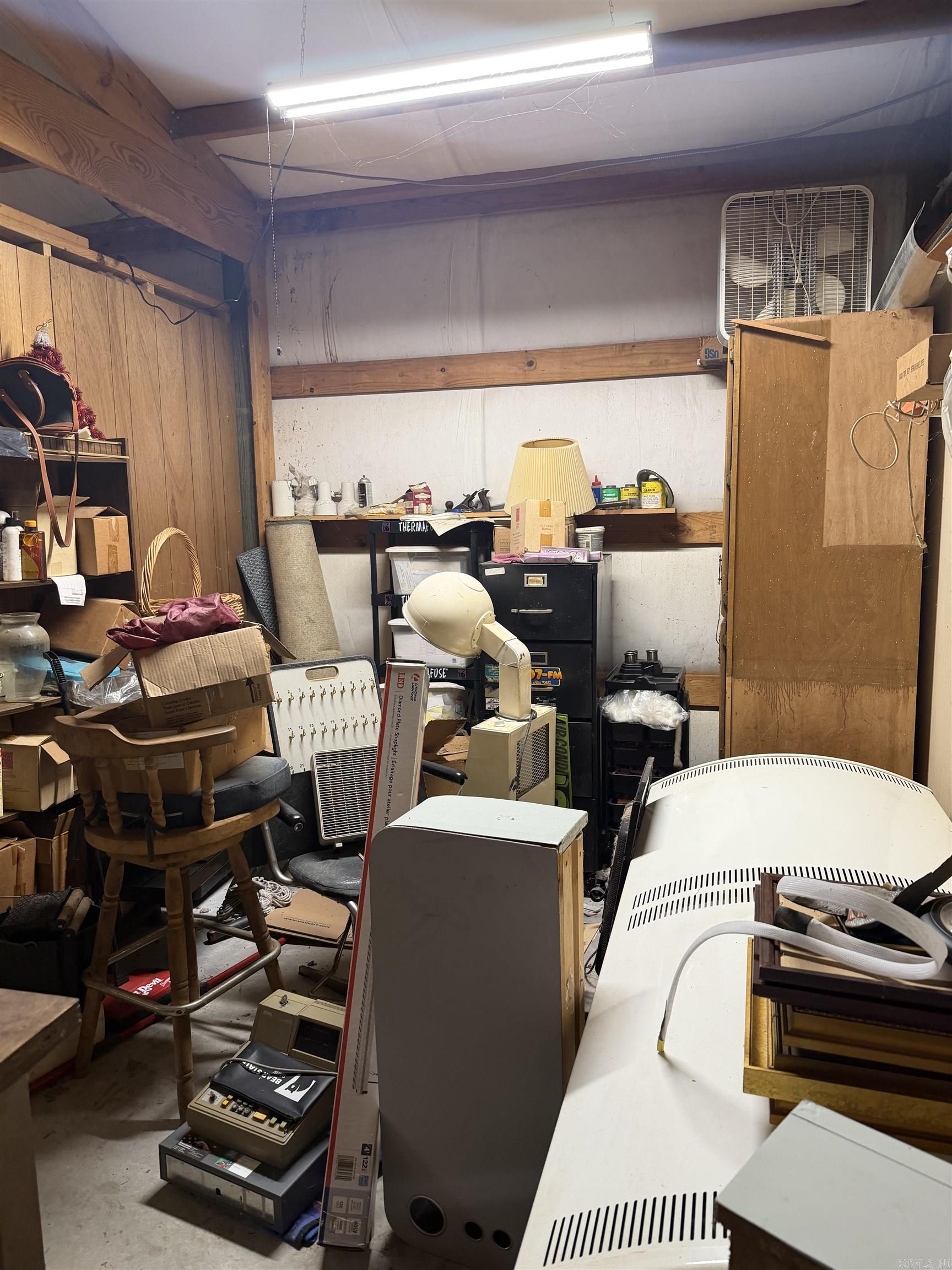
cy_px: 635
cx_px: 476
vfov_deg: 71.6
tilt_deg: -7.7
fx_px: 880
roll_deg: +1.1
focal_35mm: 24
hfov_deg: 56.8
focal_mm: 6.76
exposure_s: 1/60
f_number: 1.78
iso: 200
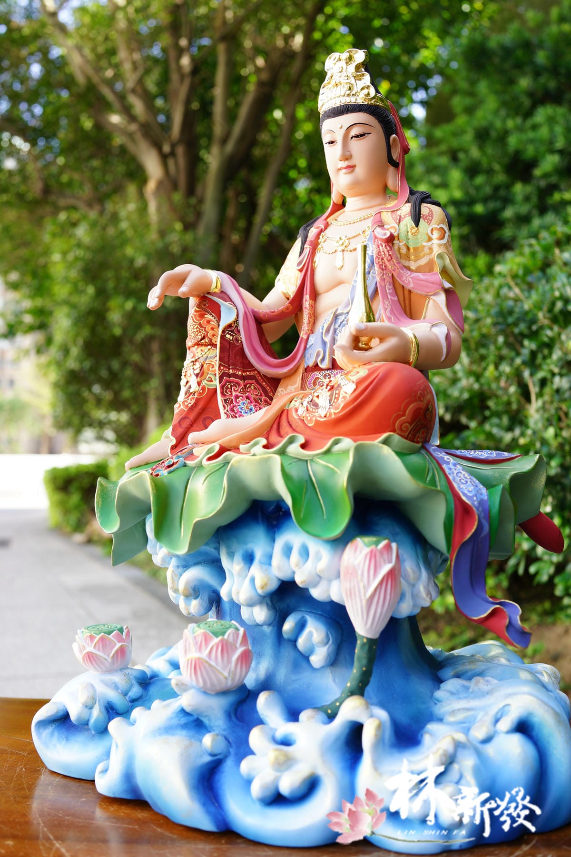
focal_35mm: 35
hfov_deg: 37.9
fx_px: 833
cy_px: 428
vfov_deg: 54.4
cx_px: 286
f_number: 5.6
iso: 250
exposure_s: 1/100
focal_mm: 35
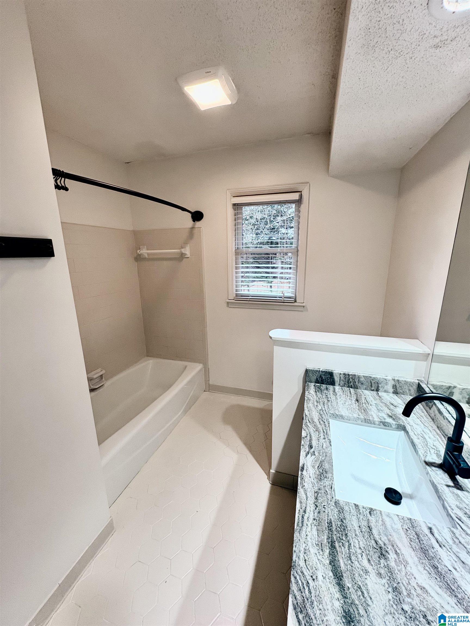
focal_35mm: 14
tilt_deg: -11.6
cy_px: 313
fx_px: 253
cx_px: 235
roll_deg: +1.2
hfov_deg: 85.7
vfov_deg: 102.1
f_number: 2.2
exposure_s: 1/120
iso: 200
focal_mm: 2.22
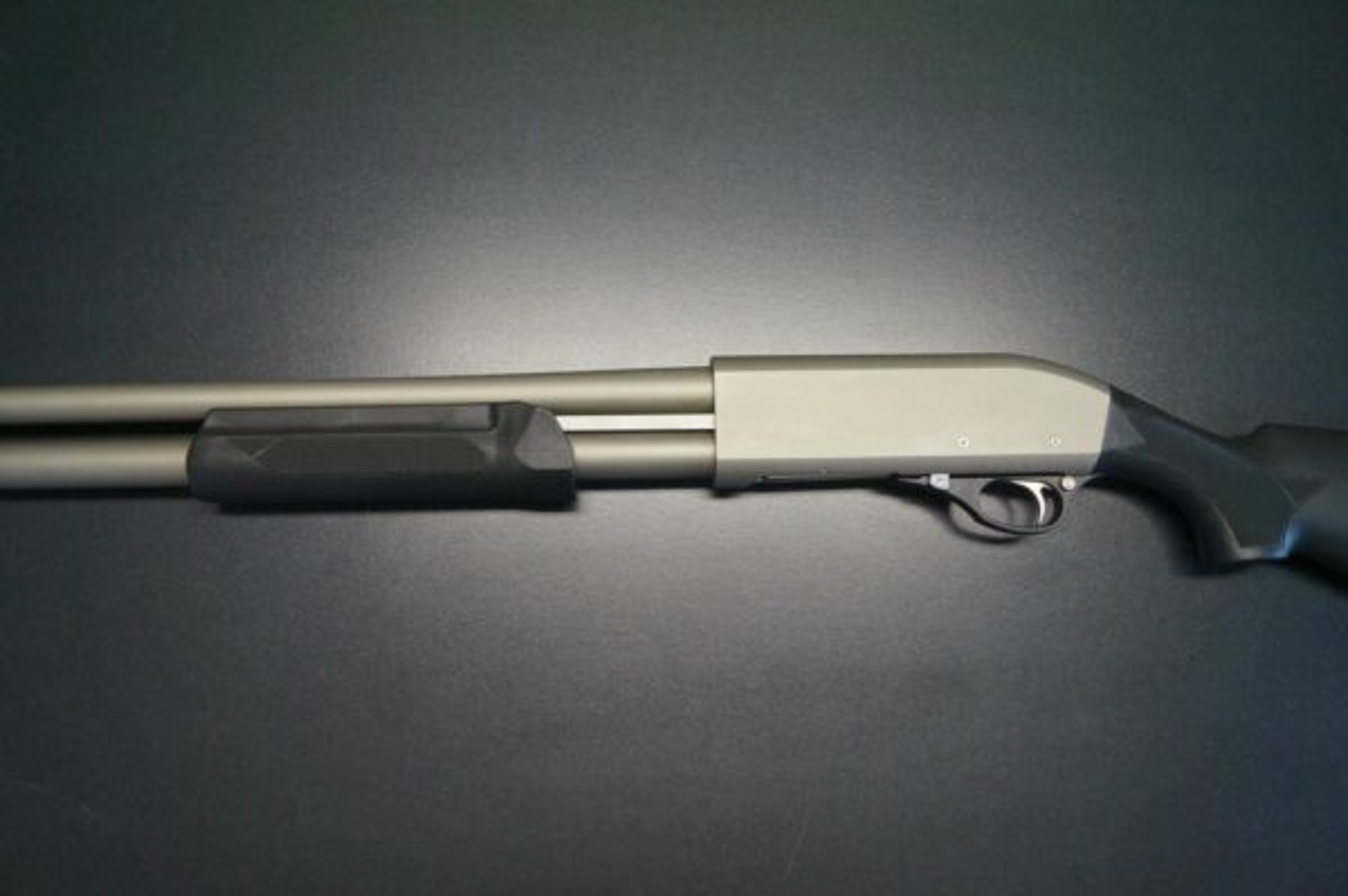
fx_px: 1010
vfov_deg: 47.9
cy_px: 448
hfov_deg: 67.4
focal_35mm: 27
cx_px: 674
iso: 1000
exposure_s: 1/160
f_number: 4
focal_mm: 18
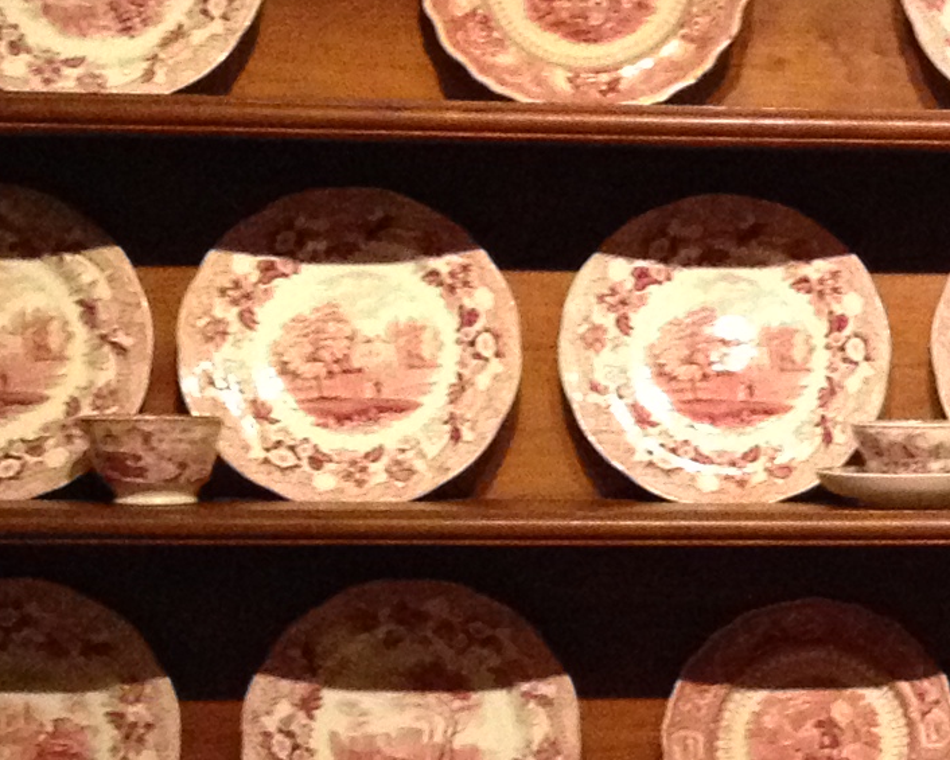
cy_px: 803
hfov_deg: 11.6
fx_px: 4443
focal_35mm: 158
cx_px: 1531
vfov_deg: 9.7
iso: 400
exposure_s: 1/17
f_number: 2.4
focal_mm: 4.28
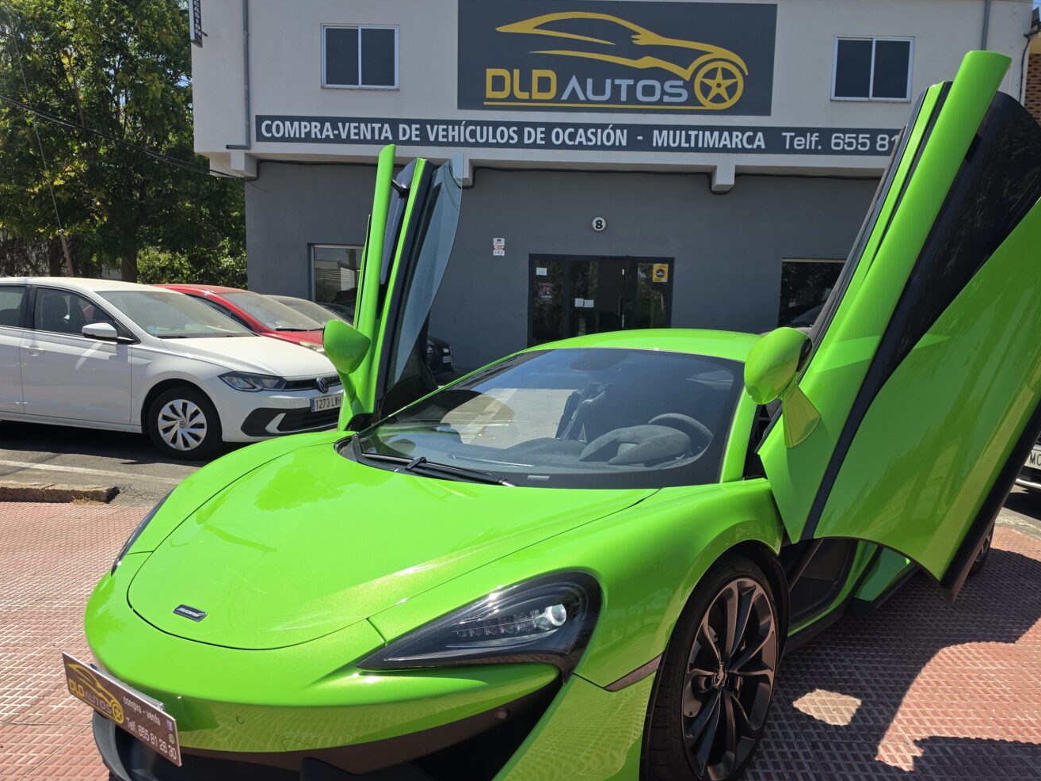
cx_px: 590
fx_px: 842
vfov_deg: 49.6
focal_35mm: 28
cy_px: 444
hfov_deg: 63.2
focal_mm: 6.5
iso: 64
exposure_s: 1/5955
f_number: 1.4
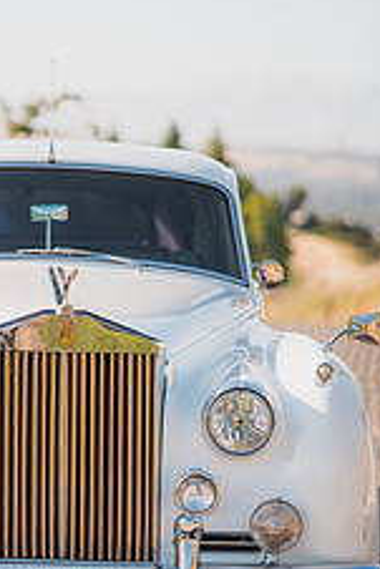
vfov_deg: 12.2
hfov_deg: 8.1
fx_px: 2672
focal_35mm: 169
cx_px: 45
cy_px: 287
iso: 125
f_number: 1.8
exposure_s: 1/2500
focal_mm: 85
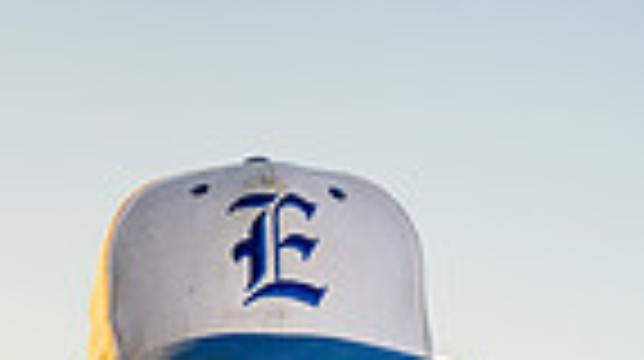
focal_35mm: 221
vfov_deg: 5.2
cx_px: 234
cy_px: 999
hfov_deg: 9.8
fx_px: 3769
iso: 100
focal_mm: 67
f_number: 4
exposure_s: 1/250
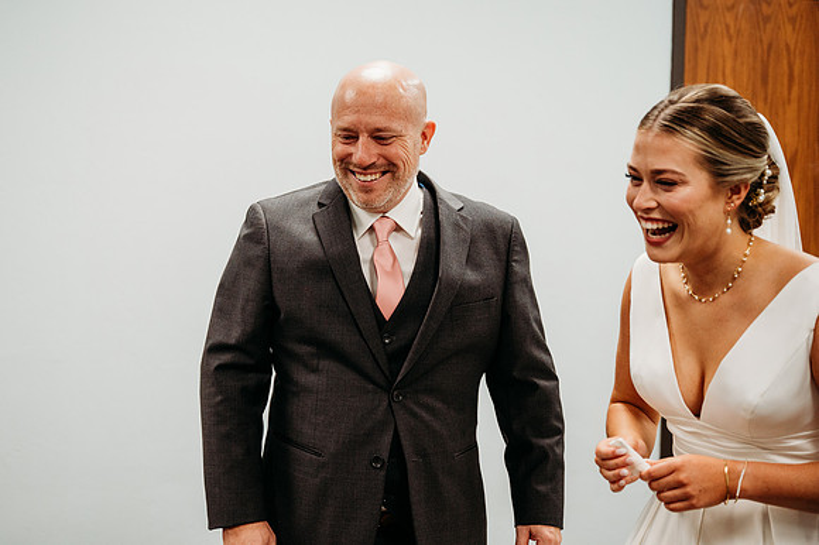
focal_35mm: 60
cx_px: 343
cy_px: 229
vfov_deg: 22.4
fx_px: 1373
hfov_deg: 33.1
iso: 2000
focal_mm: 52
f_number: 3.2
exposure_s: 1/320
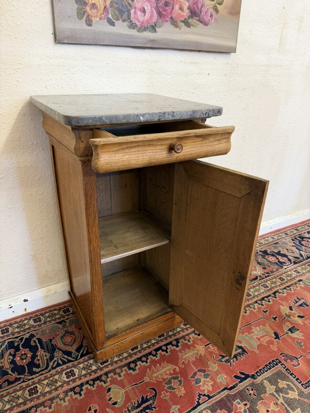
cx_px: 155
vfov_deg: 71.6
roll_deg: -2.1
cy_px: 206
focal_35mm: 24
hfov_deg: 56.8
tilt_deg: -25.6
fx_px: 287
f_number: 1.78
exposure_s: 1/50
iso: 160
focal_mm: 6.76
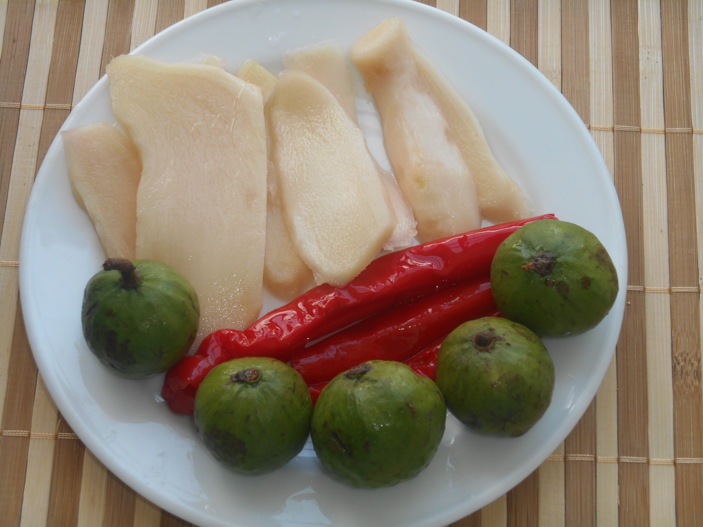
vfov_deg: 18.4
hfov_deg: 24.4
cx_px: 352
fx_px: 1625
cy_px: 264
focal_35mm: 80
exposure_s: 1/60
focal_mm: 14.3
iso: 80
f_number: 4.7
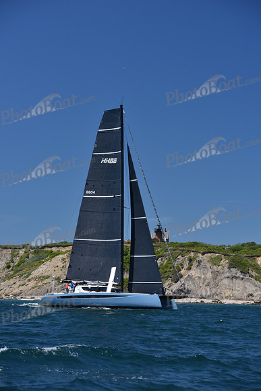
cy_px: 196
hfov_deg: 14.4
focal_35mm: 95
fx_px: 1032
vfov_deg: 21.5
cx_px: 130
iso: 250
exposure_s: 1/800
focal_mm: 95
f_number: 5.6
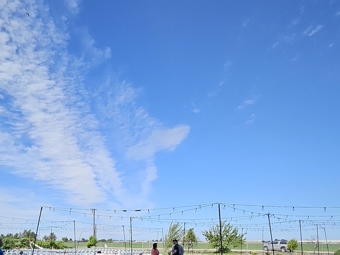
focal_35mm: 30
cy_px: 242
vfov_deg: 41.9
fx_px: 295
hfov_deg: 58.9
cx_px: 119
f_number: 2.2
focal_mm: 1.74
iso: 32
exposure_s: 1/1406
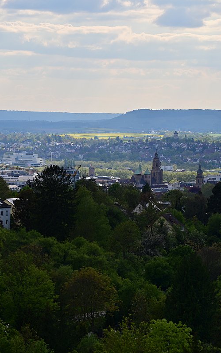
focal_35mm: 207
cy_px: 176
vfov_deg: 10.1
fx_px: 1994
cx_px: 159
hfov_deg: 6.3
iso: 64
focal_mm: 135
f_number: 1.8
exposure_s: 1/5000
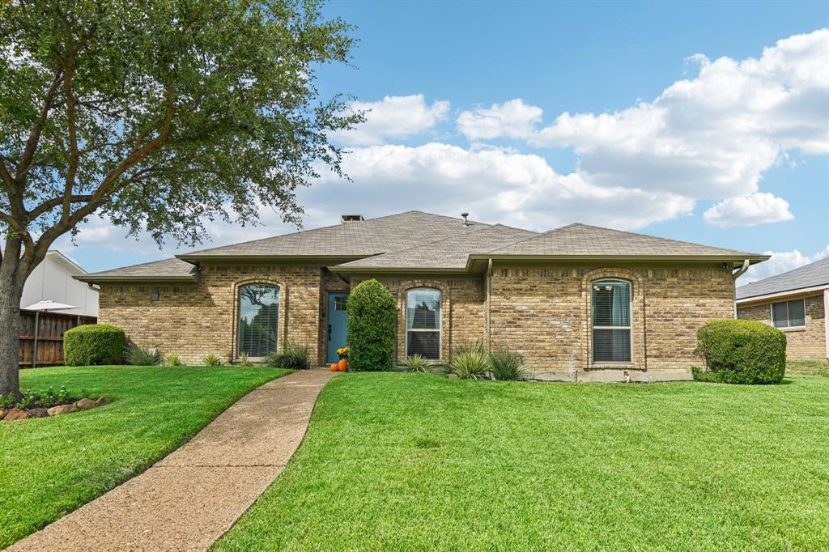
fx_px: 460
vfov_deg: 61.9
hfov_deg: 84.0
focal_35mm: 20
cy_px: 276
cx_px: 414
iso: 400
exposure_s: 1/1000
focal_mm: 20
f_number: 8
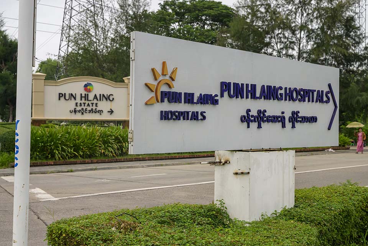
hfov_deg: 31.4
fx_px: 654
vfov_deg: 21.2
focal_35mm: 64
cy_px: 123
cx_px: 184
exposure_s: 1/200
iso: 1400
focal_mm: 64
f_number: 8
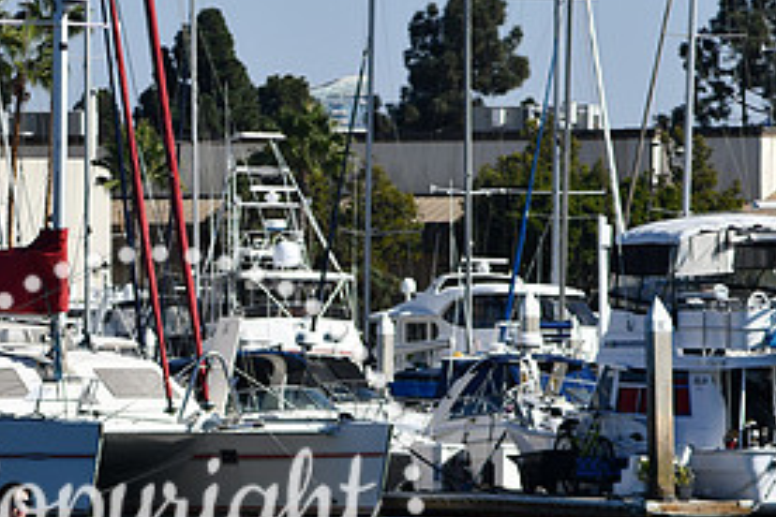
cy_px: 510
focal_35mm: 424
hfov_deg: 4.9
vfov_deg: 3.2
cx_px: 155
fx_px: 9139
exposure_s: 1/1250
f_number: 6.3
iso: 200
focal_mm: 135
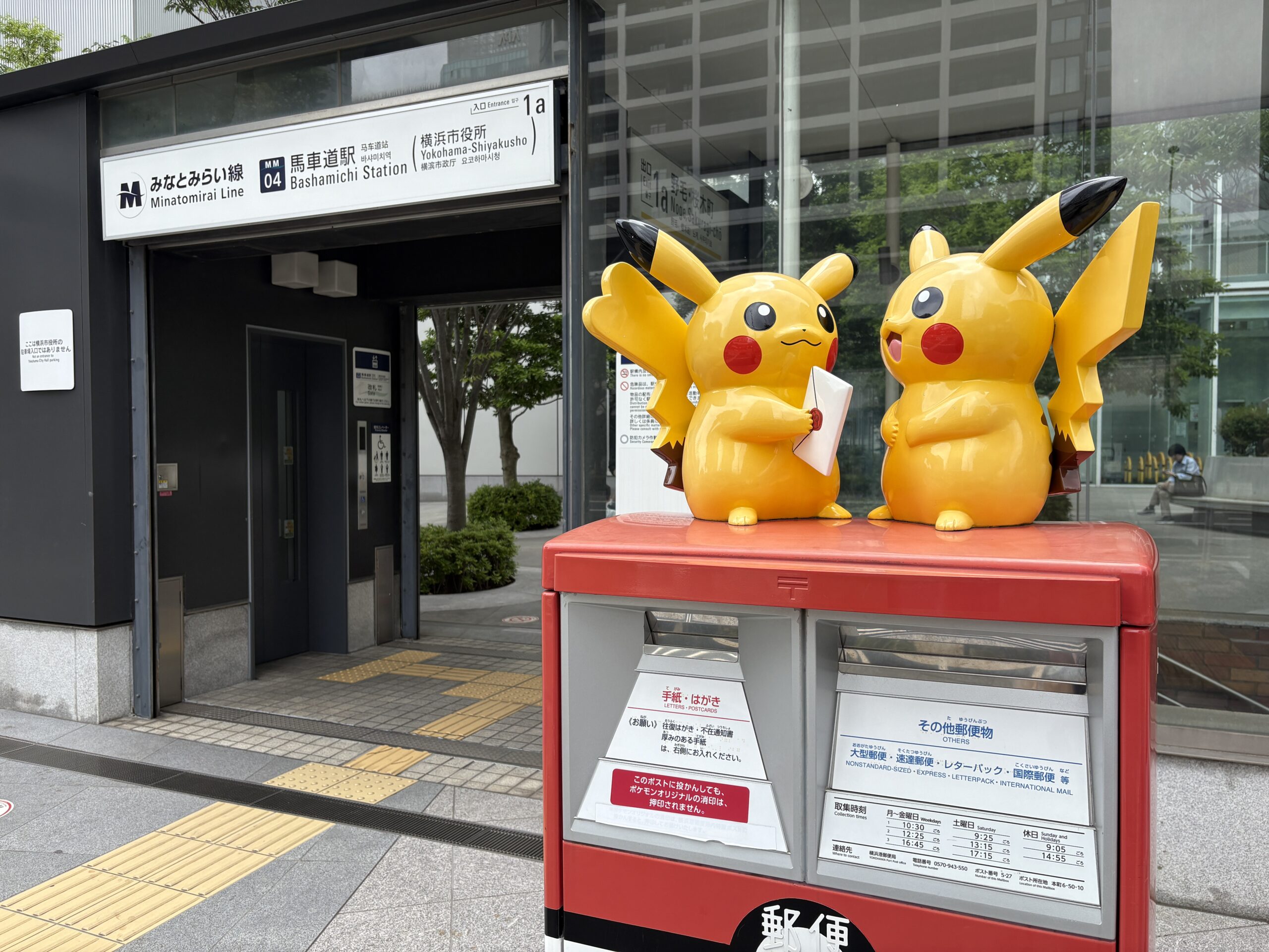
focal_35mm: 26
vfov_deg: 53.1
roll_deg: +0.8
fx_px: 953
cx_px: 634
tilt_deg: -1.8
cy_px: 476
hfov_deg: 67.3
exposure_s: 1/1196
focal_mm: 5.96
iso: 50
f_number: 1.6
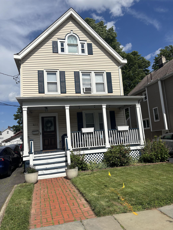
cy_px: 115
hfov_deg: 53.1
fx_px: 173
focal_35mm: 26
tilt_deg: +8.2
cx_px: 86
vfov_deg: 67.3
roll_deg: +3.8
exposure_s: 1/7194
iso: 50
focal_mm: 5.96
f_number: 1.6
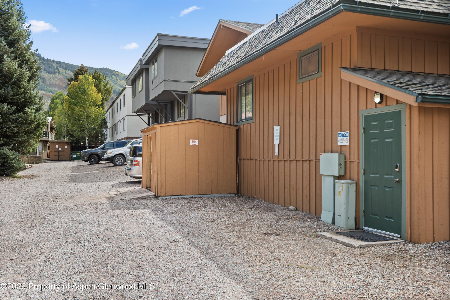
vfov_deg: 41.1
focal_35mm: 32
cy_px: 150
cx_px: 225
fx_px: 400
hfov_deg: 58.7
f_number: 7.1
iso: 320
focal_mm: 32
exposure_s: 1/60
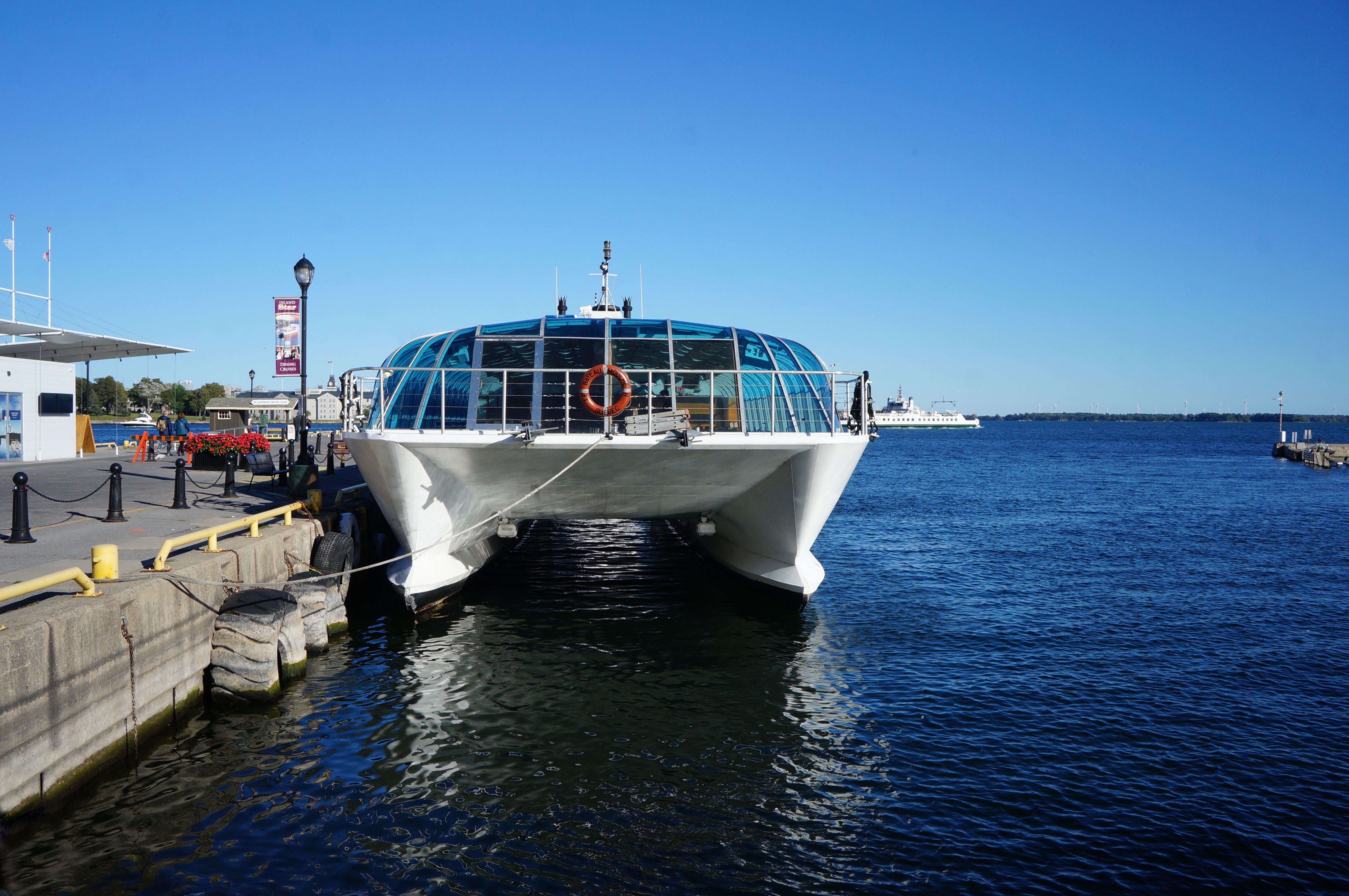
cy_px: 448
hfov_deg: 62.0
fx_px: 1123
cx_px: 674
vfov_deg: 43.5
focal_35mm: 30
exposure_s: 1/320
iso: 200
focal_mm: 20
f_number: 13
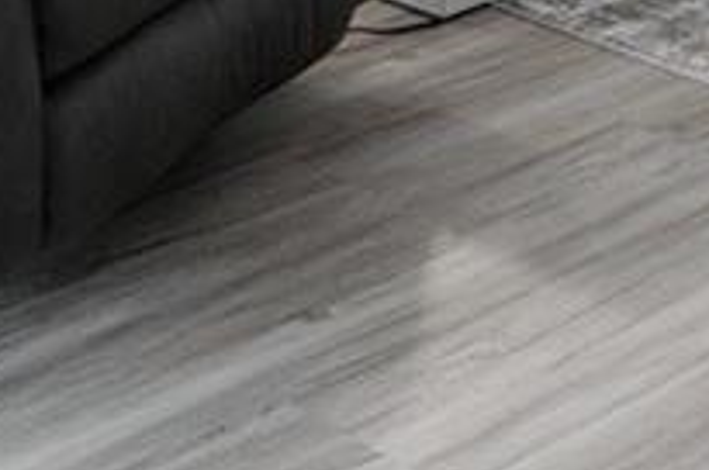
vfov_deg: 8.7
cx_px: 197
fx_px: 2631
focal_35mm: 134
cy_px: -871
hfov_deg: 15.3
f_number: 7.1
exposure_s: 1/8
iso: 320
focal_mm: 17.1
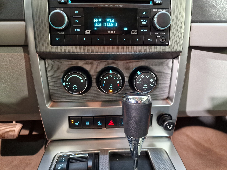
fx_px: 151
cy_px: 85
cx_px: 114
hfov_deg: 73.9
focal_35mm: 23
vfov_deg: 58.9
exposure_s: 1/25
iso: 500
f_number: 1.8
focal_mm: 6.4
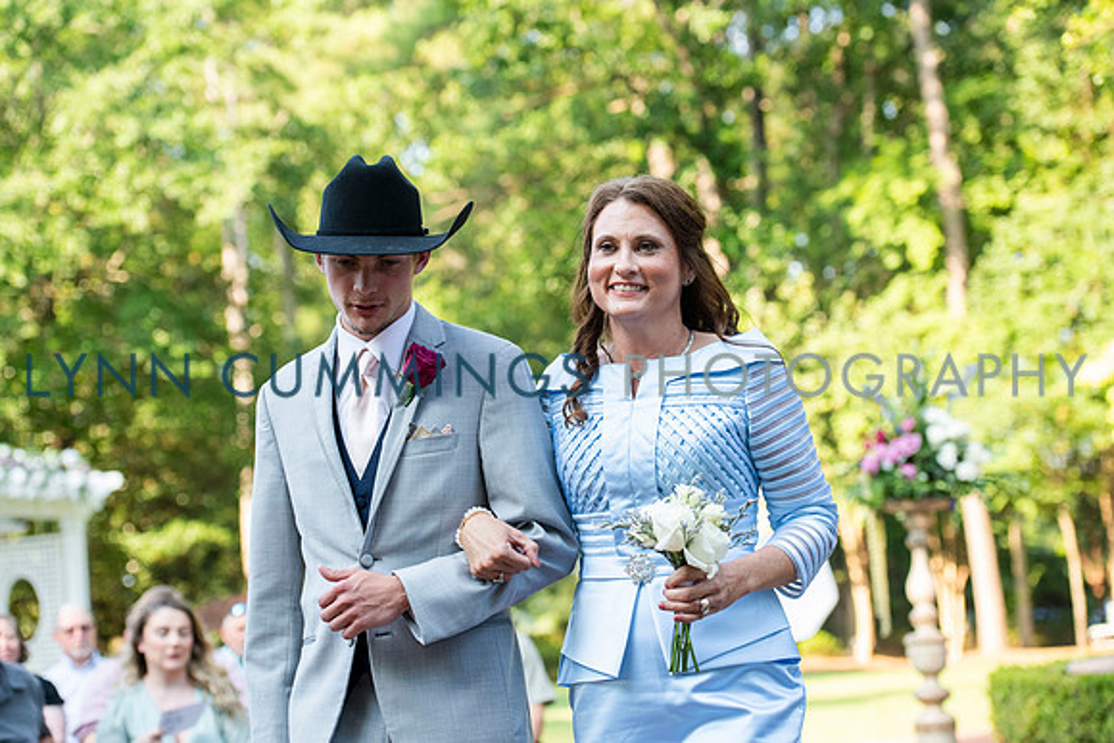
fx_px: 2414
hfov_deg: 26.0
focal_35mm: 78
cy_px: 372
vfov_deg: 17.5
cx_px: 557
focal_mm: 78
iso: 640
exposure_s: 1/500
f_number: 3.5
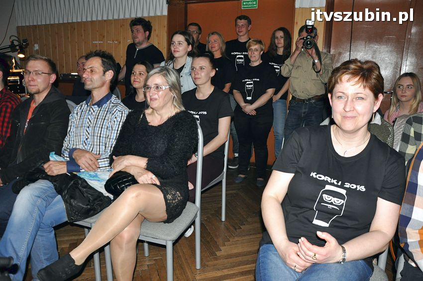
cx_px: 212
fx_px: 317
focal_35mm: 27
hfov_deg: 67.4
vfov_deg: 47.8
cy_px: 140
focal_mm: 18
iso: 1000
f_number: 4.5
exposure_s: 1/60
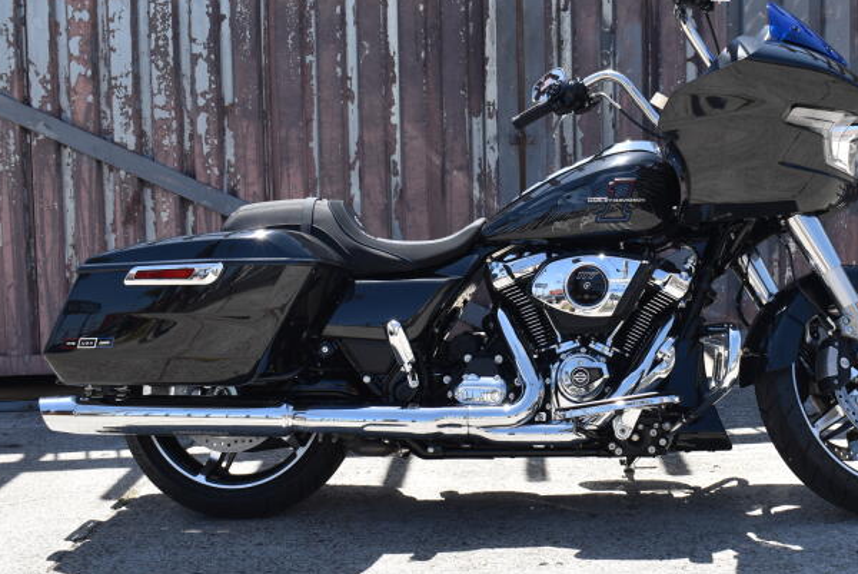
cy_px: 273
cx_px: 549
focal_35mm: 60
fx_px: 1431
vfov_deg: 22.7
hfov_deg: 33.2
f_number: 8
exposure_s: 1/250
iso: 140
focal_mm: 30
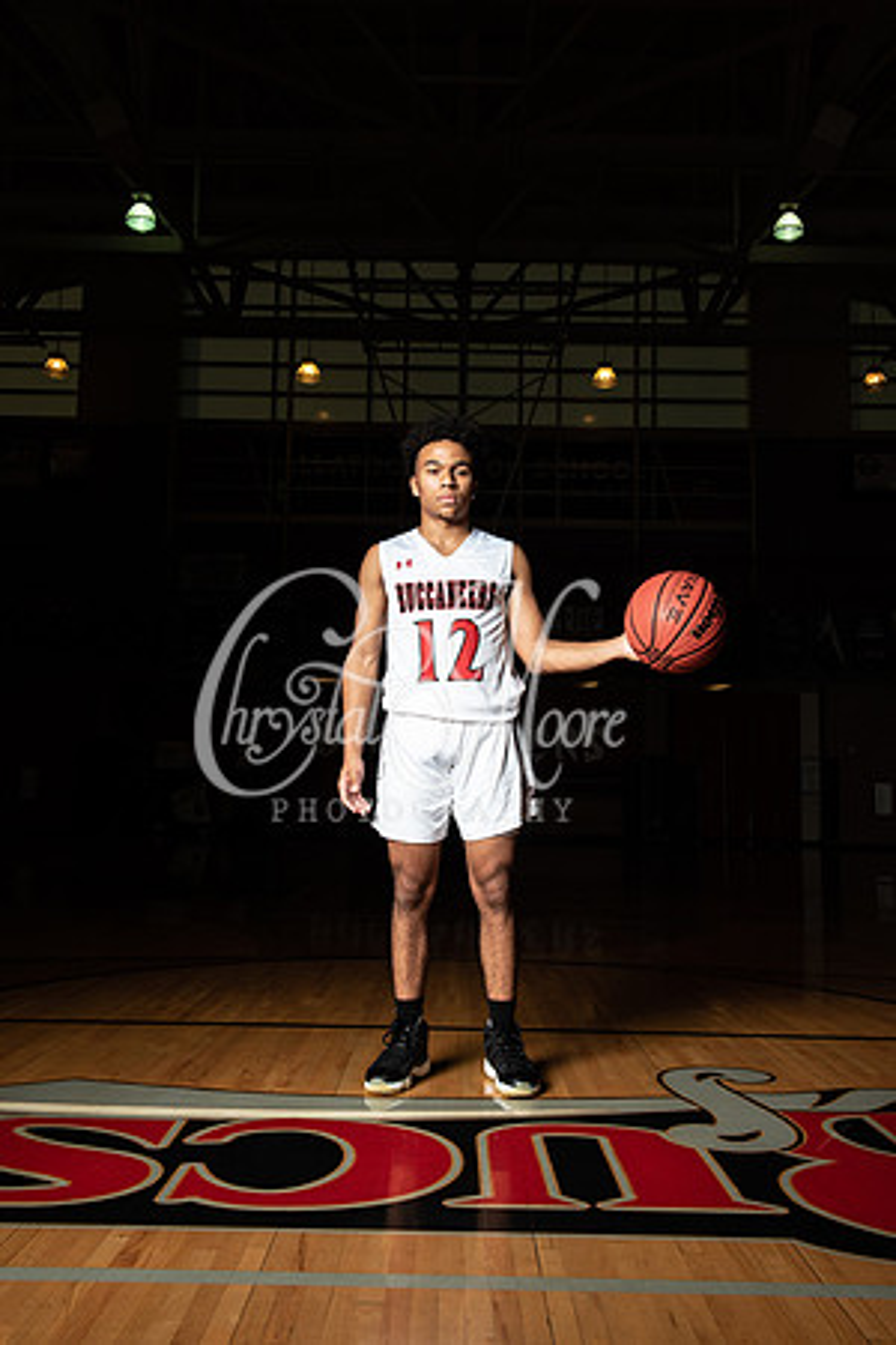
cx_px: 448
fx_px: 1269
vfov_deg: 55.8
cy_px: 672
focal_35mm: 34
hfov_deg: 38.9
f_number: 14
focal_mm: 34
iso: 320
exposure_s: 1/200
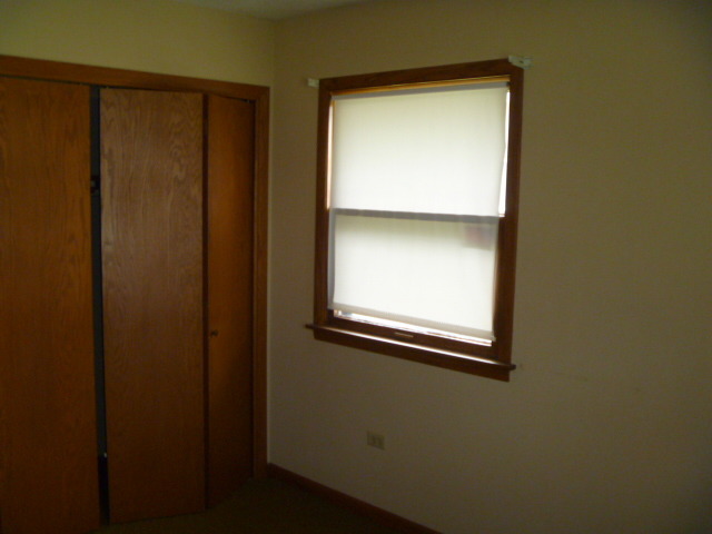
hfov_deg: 52.6
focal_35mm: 35
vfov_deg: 40.7
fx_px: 720
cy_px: 267
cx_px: 356
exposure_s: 1/30
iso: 250
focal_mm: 6.3
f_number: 3.5
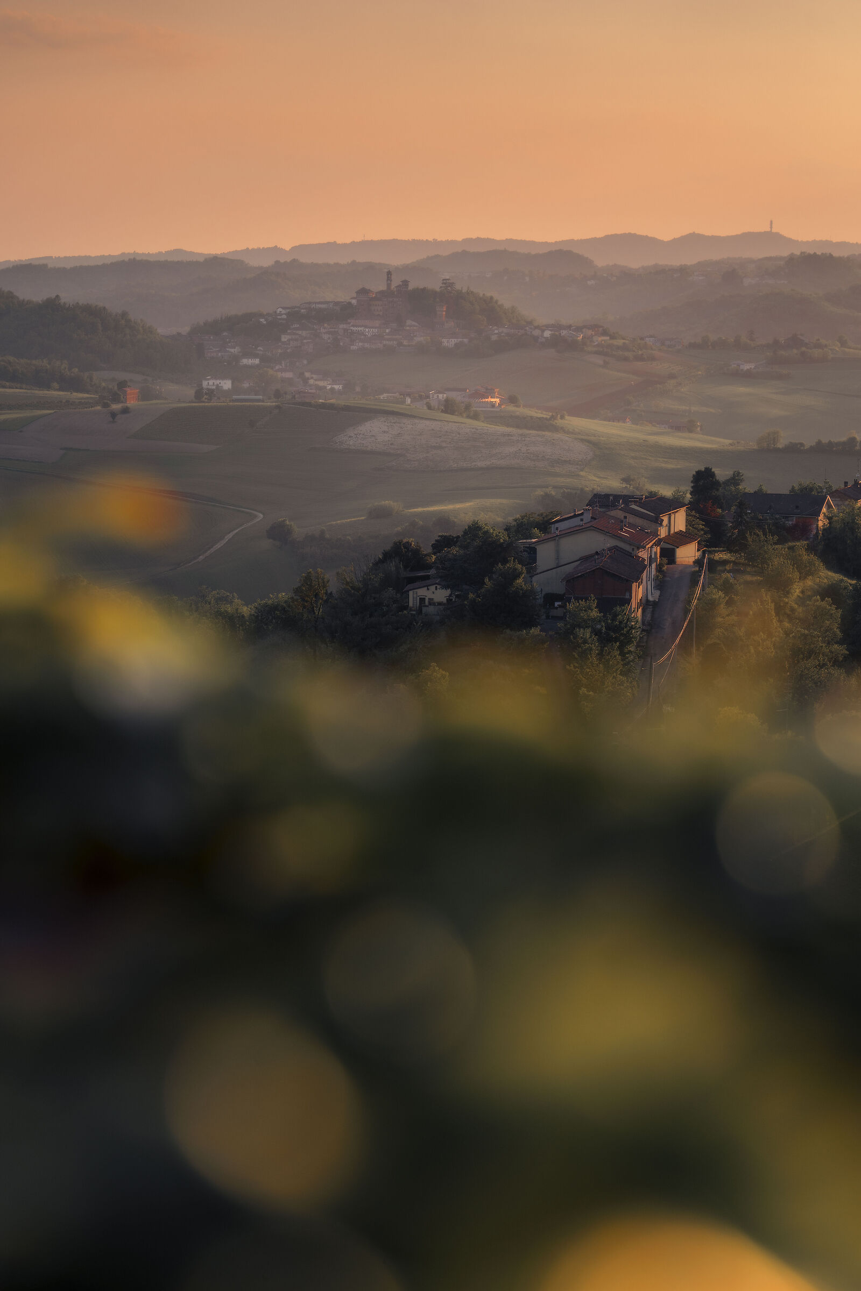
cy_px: 646
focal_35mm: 105
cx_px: 430
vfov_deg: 19.5
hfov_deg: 13.0
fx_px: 3767
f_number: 5.6
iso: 100
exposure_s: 1/640
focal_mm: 105
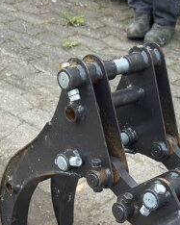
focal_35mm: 64
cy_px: 216
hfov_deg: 23.7
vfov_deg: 28.1
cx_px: 120
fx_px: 426
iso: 80
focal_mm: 6.86
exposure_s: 1/767
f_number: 1.78
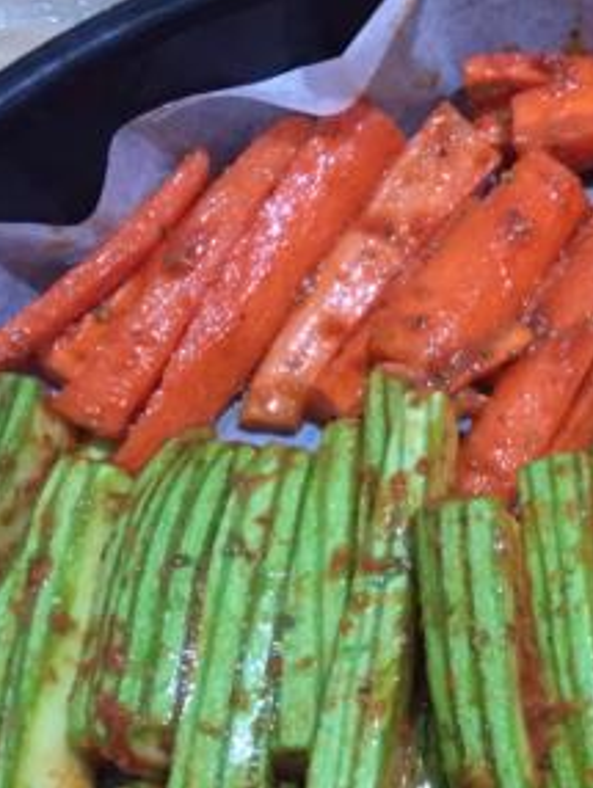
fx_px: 1596
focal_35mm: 70
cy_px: 904
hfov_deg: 20.1
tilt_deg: -75.2
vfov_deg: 25.4
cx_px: 656
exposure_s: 1/20
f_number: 2.2
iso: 250
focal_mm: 4.15
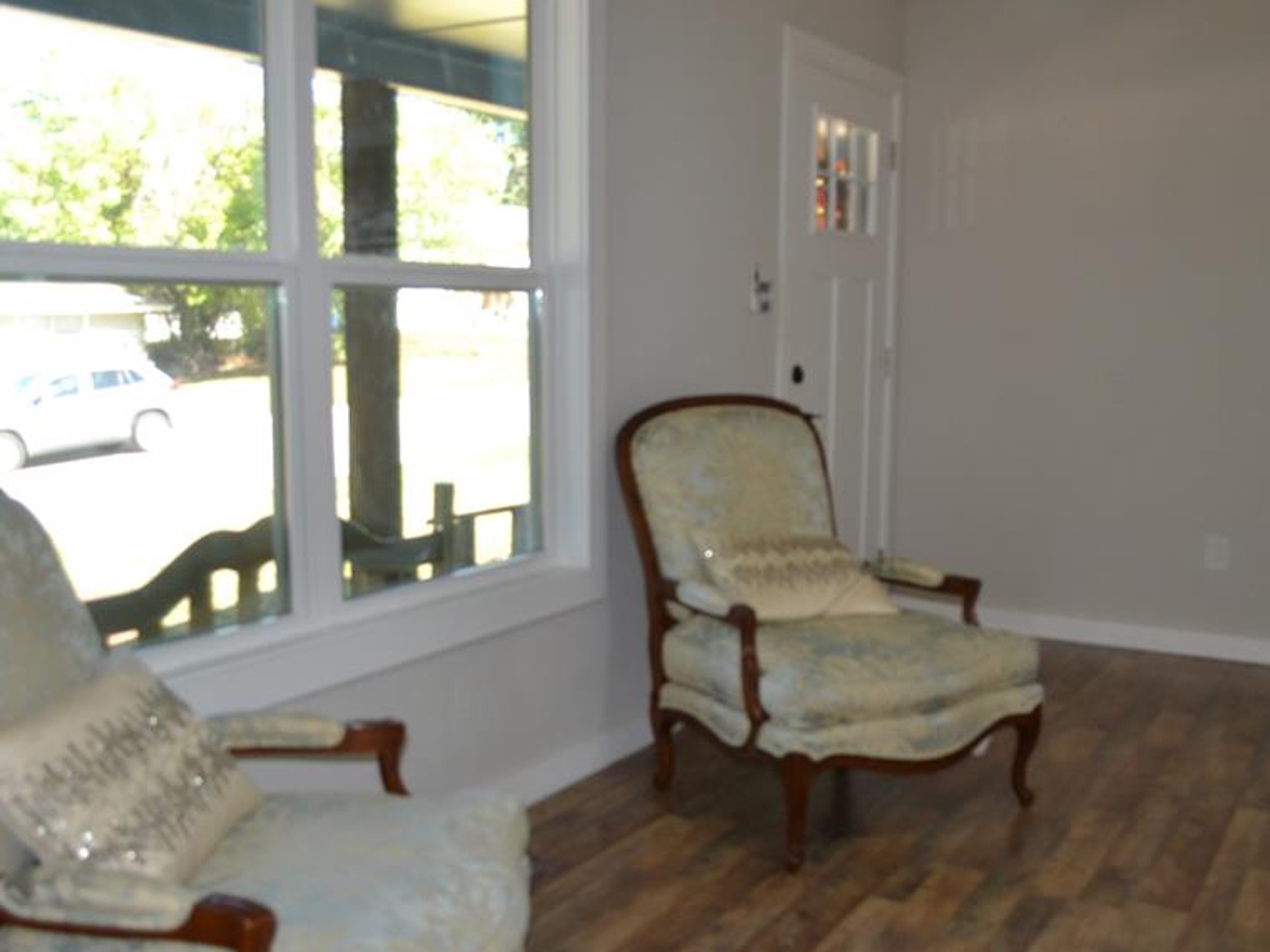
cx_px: 628
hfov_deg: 52.6
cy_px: 512
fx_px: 1284
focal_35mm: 35
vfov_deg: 40.7
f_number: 4
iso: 400
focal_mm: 18
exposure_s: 1/100
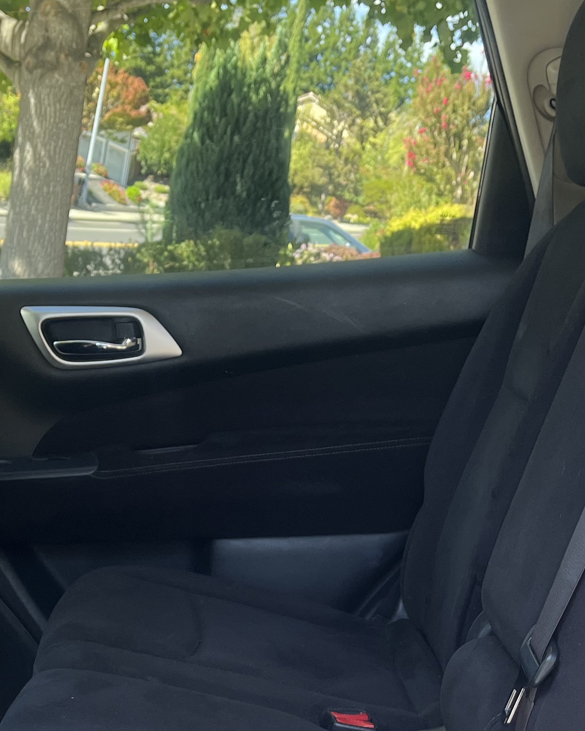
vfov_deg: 28.1
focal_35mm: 65
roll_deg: -11.0
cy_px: 648
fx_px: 1407
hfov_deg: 23.5
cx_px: 242
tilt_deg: -12.4
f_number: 1.6
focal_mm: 5.1
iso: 40
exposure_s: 1/122
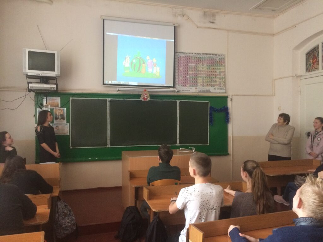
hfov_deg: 61.7
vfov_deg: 48.2
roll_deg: +0.1
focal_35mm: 29
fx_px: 271
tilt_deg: +0.1
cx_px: 162
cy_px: 121
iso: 320
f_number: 2.2
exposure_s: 1/33
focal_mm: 4.15
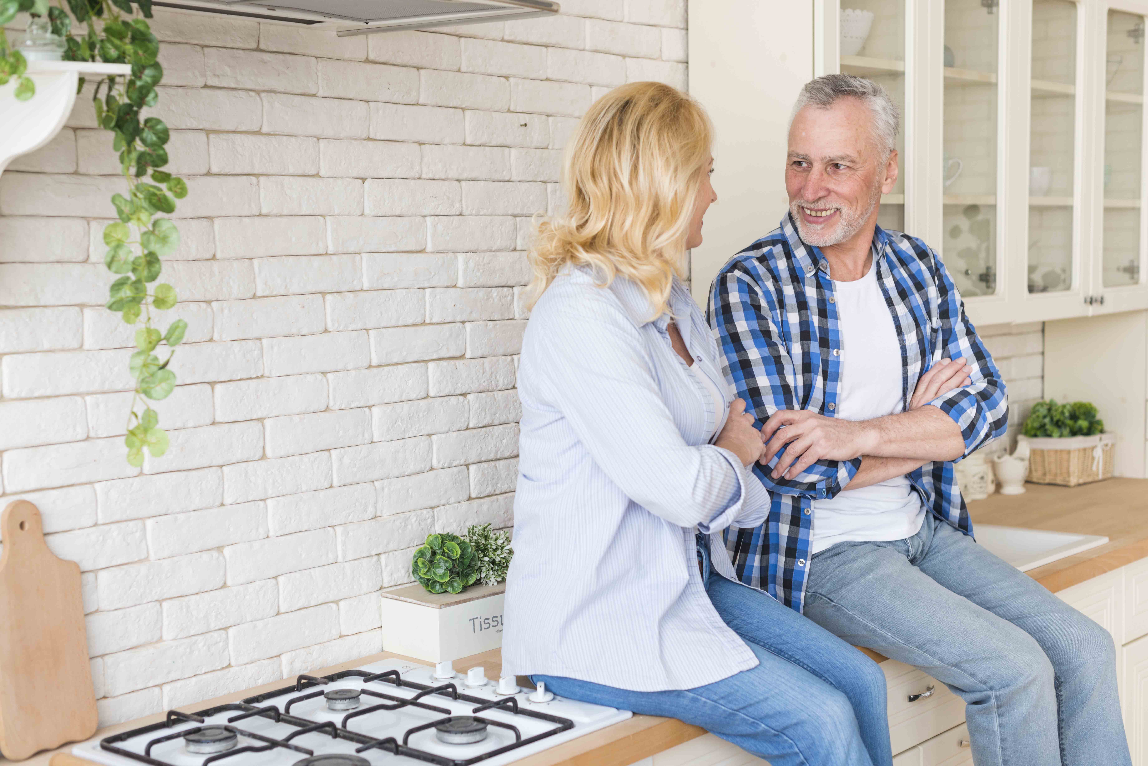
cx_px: 574
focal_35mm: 50
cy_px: 383
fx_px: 1595
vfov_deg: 27.0
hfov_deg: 39.6
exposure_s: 1/160
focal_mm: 50
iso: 320
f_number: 3.5
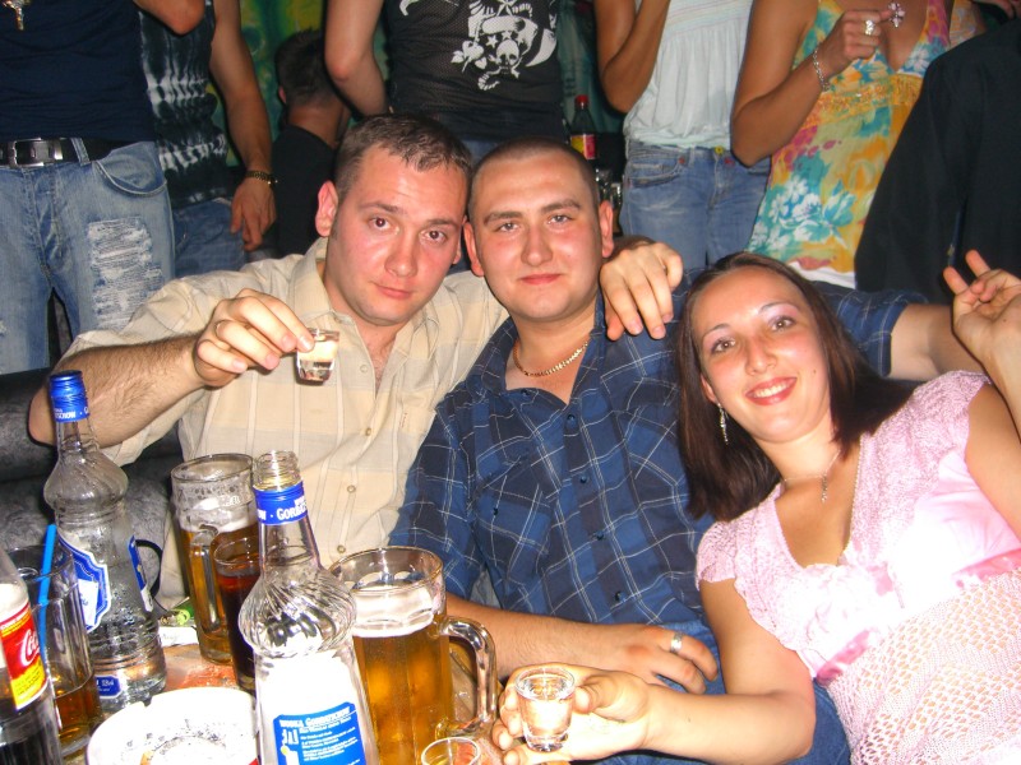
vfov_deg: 37.7
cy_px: 382
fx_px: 1121
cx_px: 510
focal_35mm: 38
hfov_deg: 49.0
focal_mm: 7.9
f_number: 2.8
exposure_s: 1/60
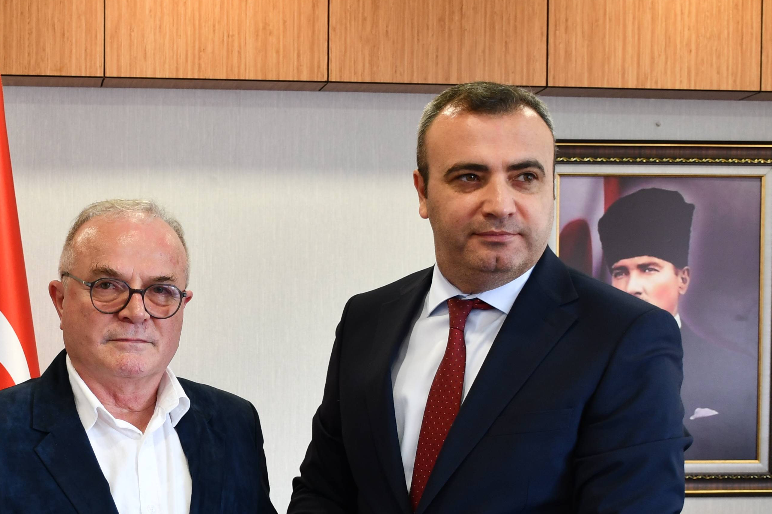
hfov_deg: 25.7
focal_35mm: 78
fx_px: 1672
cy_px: 423
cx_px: 185
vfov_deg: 17.3
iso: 250
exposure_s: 1/25
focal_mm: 24
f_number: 3.8
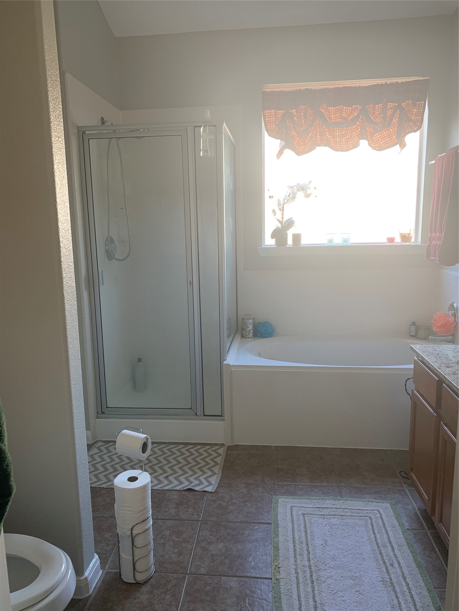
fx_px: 460
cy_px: 306
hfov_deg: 53.1
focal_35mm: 26
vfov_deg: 67.3
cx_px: 230
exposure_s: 1/63
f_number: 1.8
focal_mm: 4.25
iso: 100
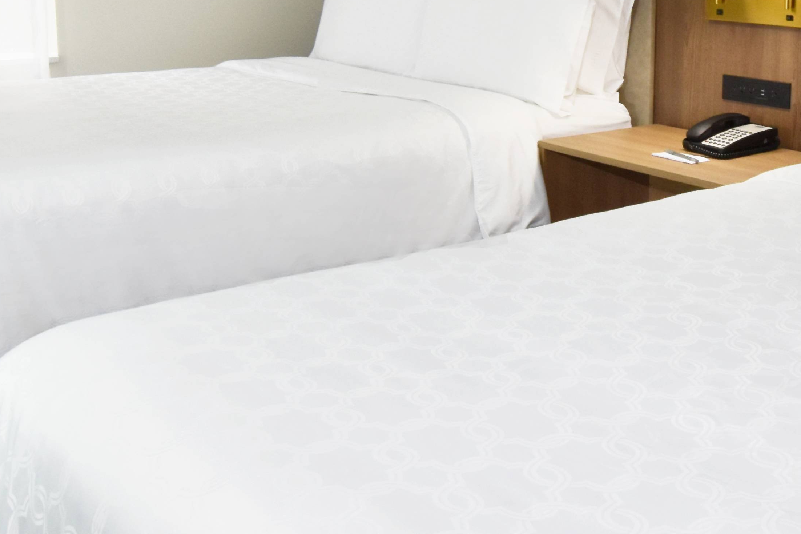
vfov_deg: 26.9
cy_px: 88
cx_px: 626
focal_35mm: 49
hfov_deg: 39.0
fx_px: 1090
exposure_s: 1/125
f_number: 9
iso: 640
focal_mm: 12
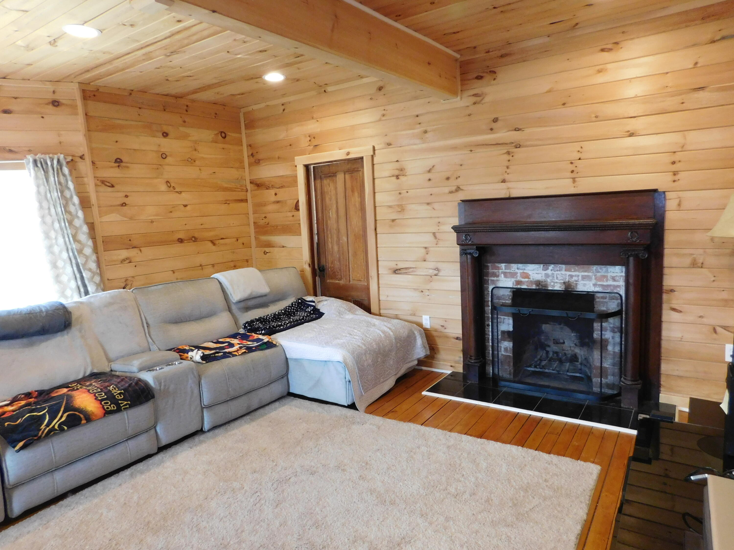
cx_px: 367
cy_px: 275
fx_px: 488
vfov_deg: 58.9
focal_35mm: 23
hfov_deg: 73.9
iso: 320
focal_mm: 4
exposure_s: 1/30
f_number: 3
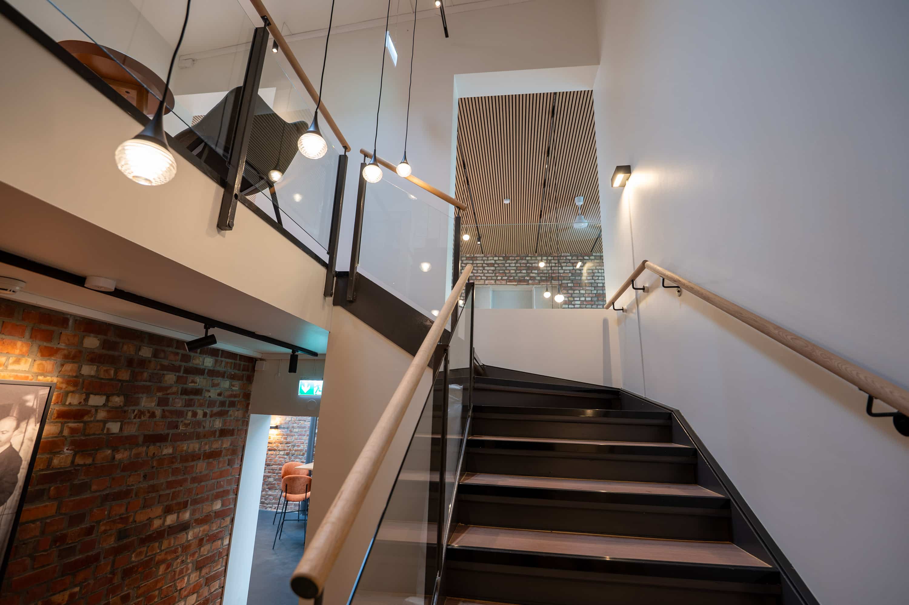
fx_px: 404
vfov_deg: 73.7
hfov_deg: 96.8
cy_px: 302
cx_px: 454
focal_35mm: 16
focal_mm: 16
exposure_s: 1/10
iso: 125
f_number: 4
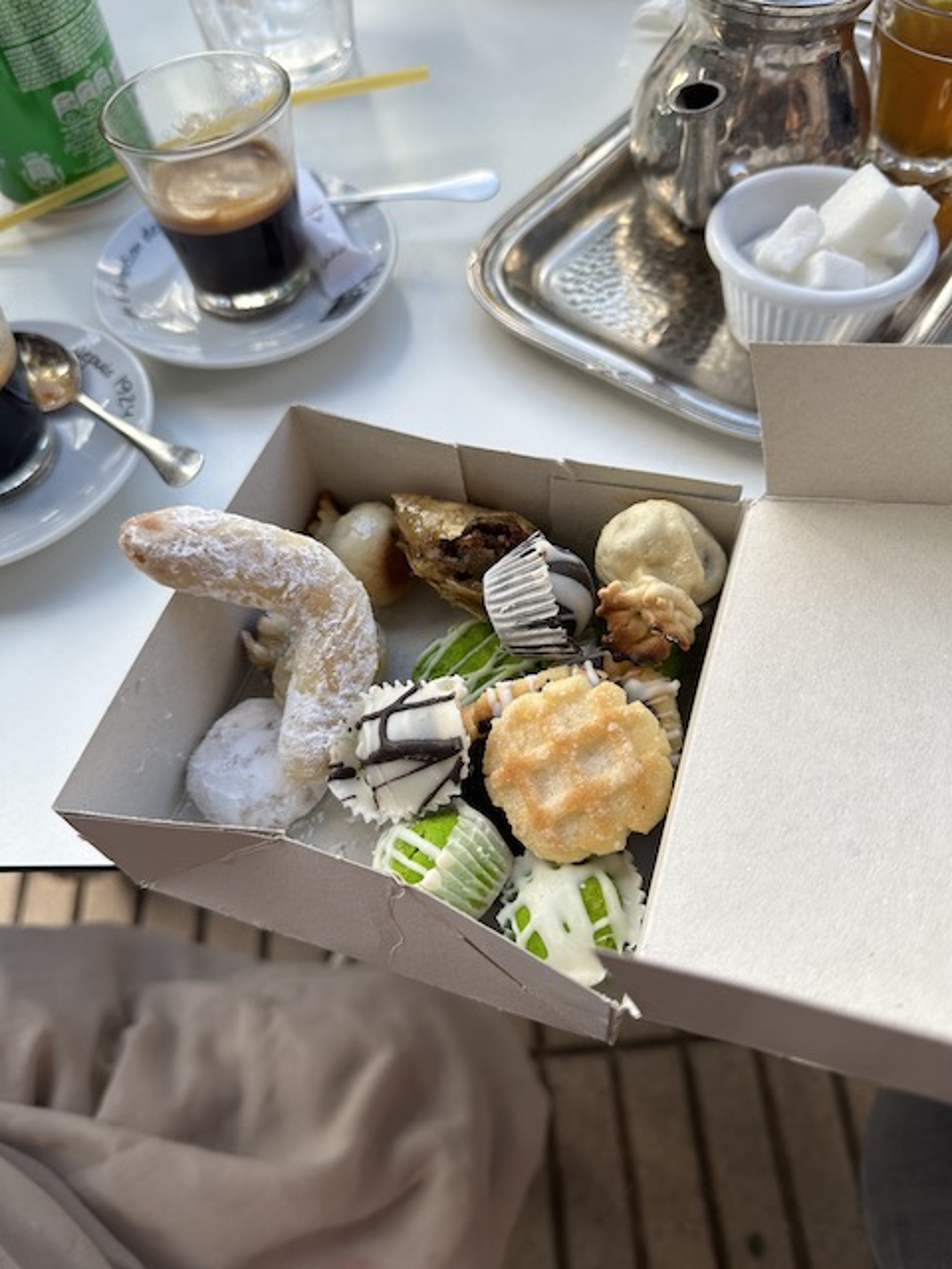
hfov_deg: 56.8
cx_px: 476
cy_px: 634
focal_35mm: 24
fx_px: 880
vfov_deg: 71.6
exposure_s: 1/498
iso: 80
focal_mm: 6.86
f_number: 1.78
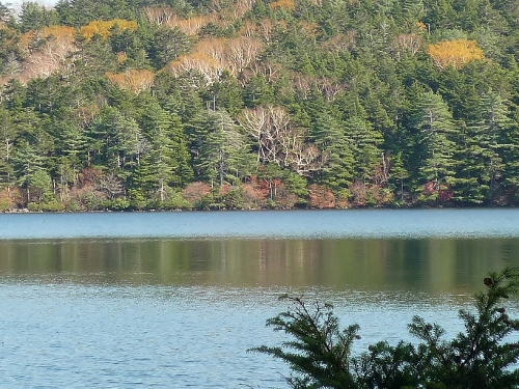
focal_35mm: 115
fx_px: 1724
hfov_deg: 17.1
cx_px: 260
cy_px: 194
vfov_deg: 12.9
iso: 100
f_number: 4.9
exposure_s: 1/160
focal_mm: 11.3
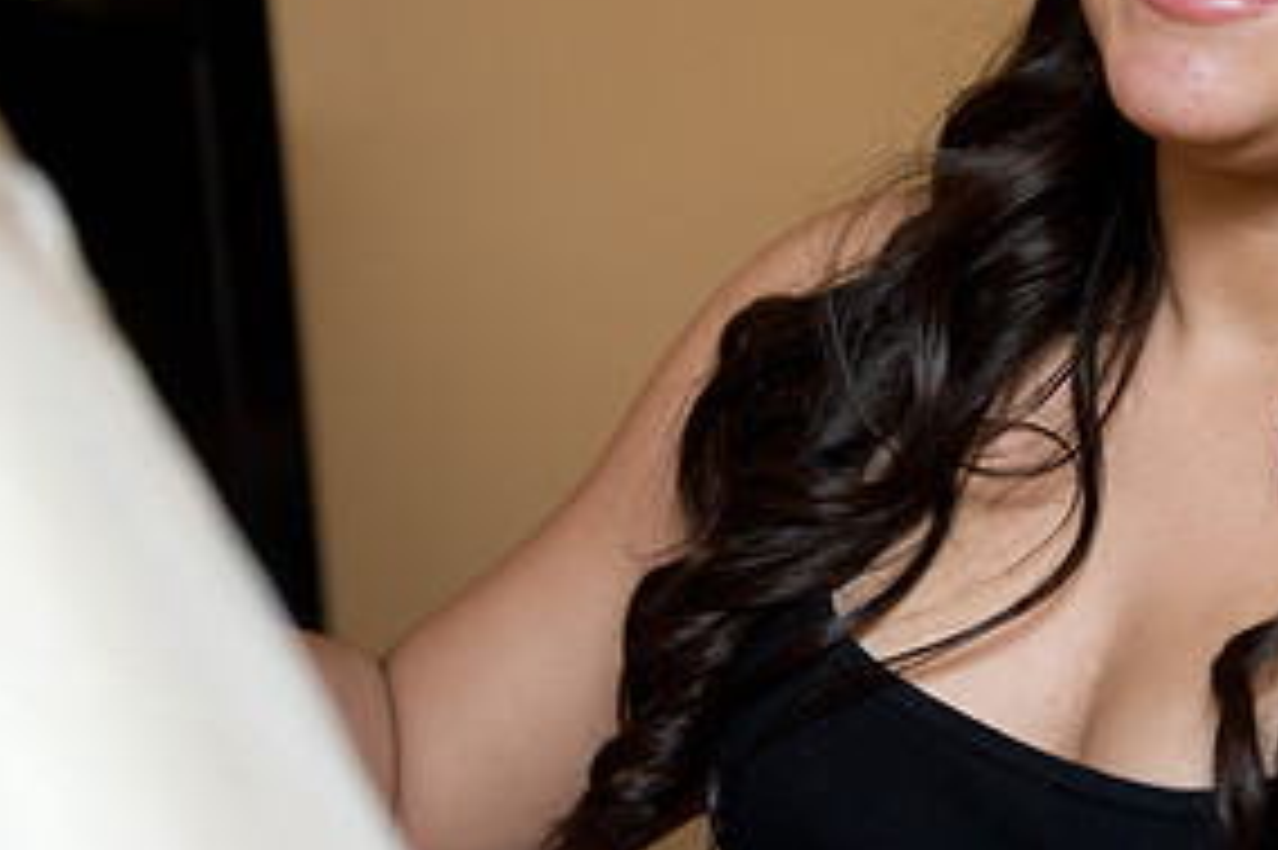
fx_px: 3619
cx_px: 1053
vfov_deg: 13.2
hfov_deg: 19.8
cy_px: 4
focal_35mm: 102
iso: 1600
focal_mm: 50
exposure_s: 1/125
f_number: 3.2
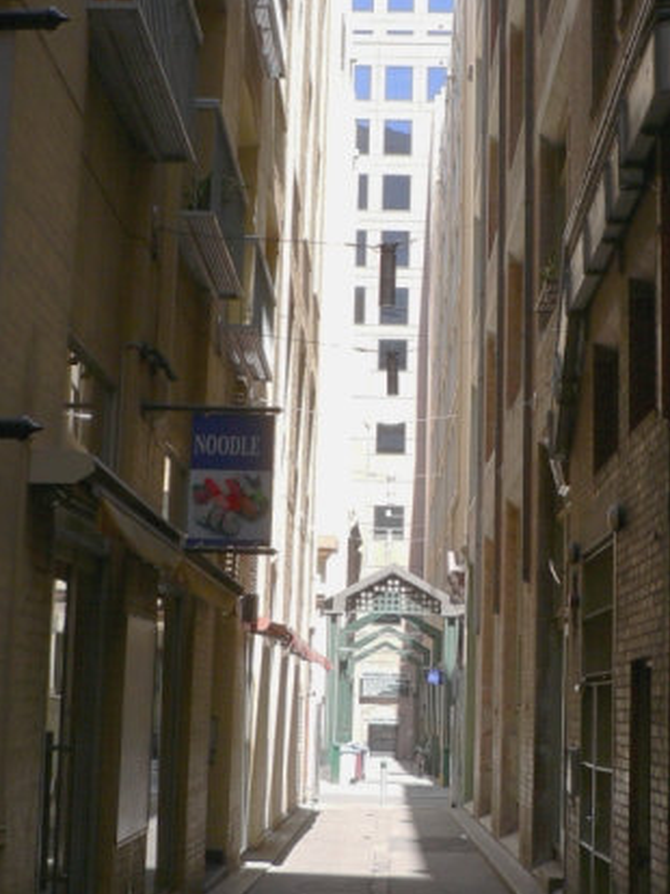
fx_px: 1498
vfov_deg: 33.2
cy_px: 422
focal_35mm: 58
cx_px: 348
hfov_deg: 25.2
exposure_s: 1/100
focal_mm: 6
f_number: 3.6
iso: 80
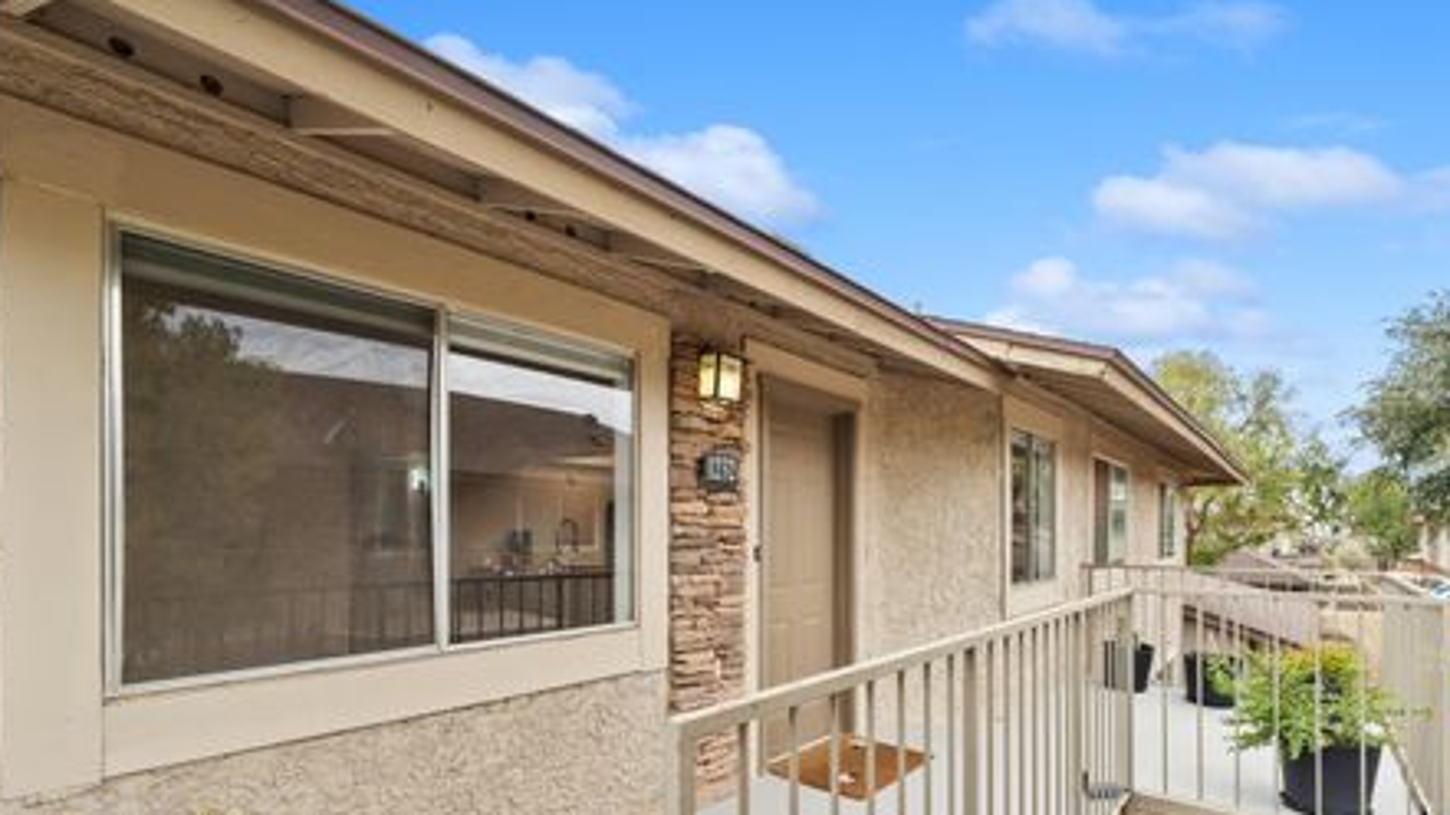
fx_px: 730
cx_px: 730
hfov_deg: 89.6
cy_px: 544
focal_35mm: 19
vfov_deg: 57.1
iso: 800
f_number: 8
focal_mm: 16
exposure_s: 1/80
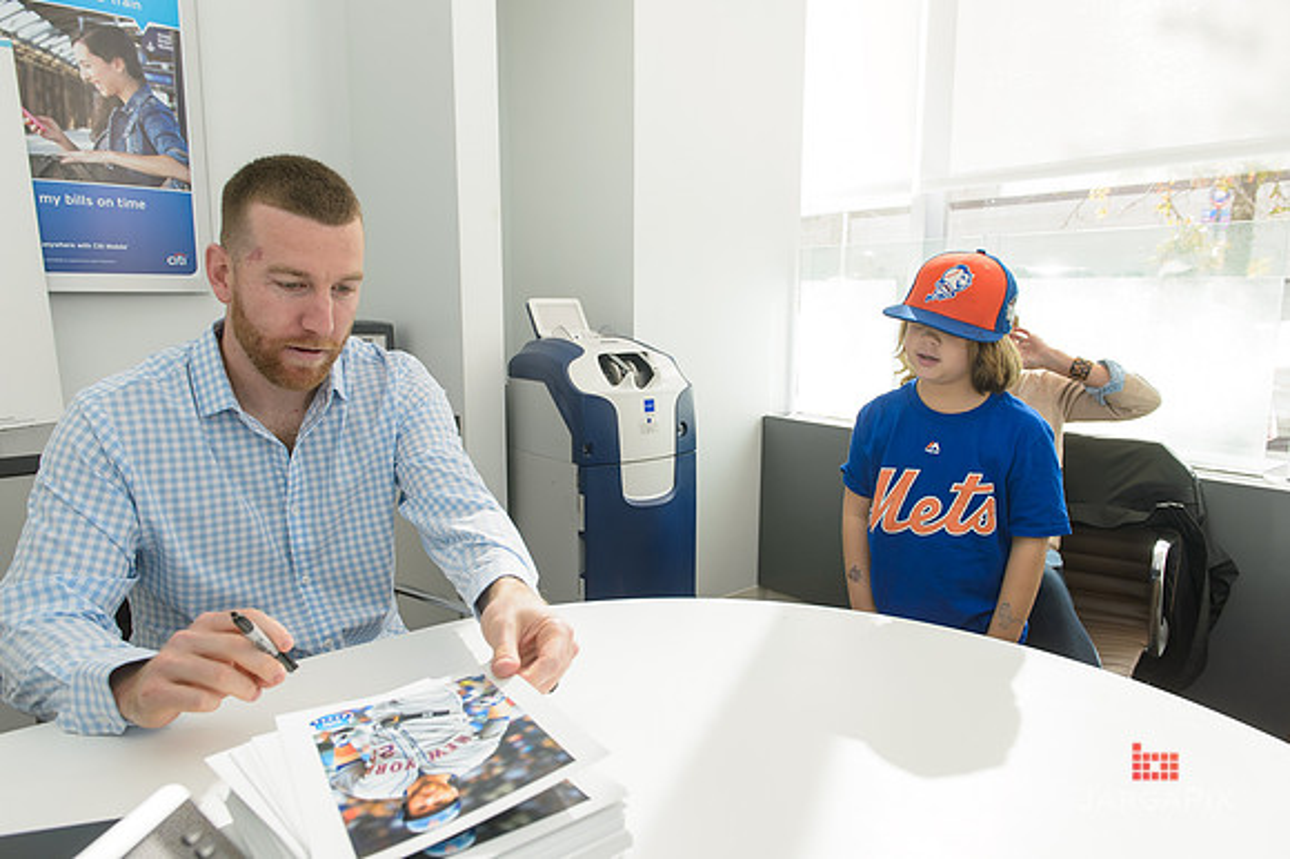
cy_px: 430
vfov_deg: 53.1
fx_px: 859
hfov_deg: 73.8
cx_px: 645
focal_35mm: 24
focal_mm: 24
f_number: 5
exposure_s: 1/160
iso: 500
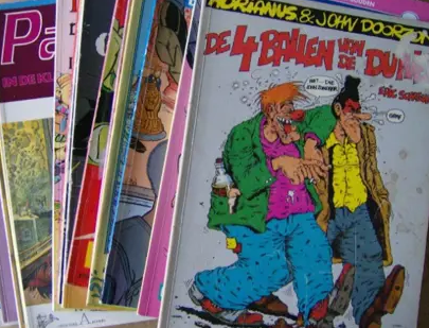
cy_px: 168
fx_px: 524
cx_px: 180
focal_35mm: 42
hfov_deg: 44.4
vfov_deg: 34.7
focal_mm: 6
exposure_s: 1/22.8
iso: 200
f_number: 2.8
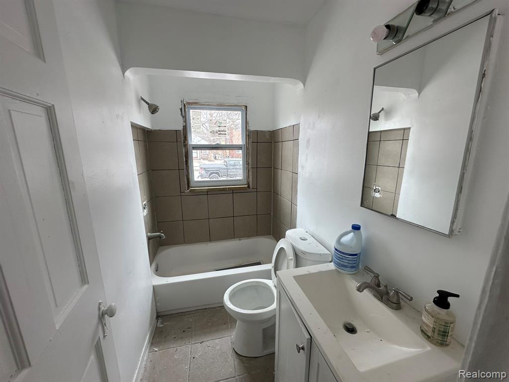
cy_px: 191
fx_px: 206
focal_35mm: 14
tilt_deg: -11.7
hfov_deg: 102.1
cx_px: 254
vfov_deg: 85.7
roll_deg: +0.5
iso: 80
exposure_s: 1/99
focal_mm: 2.22
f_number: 2.2
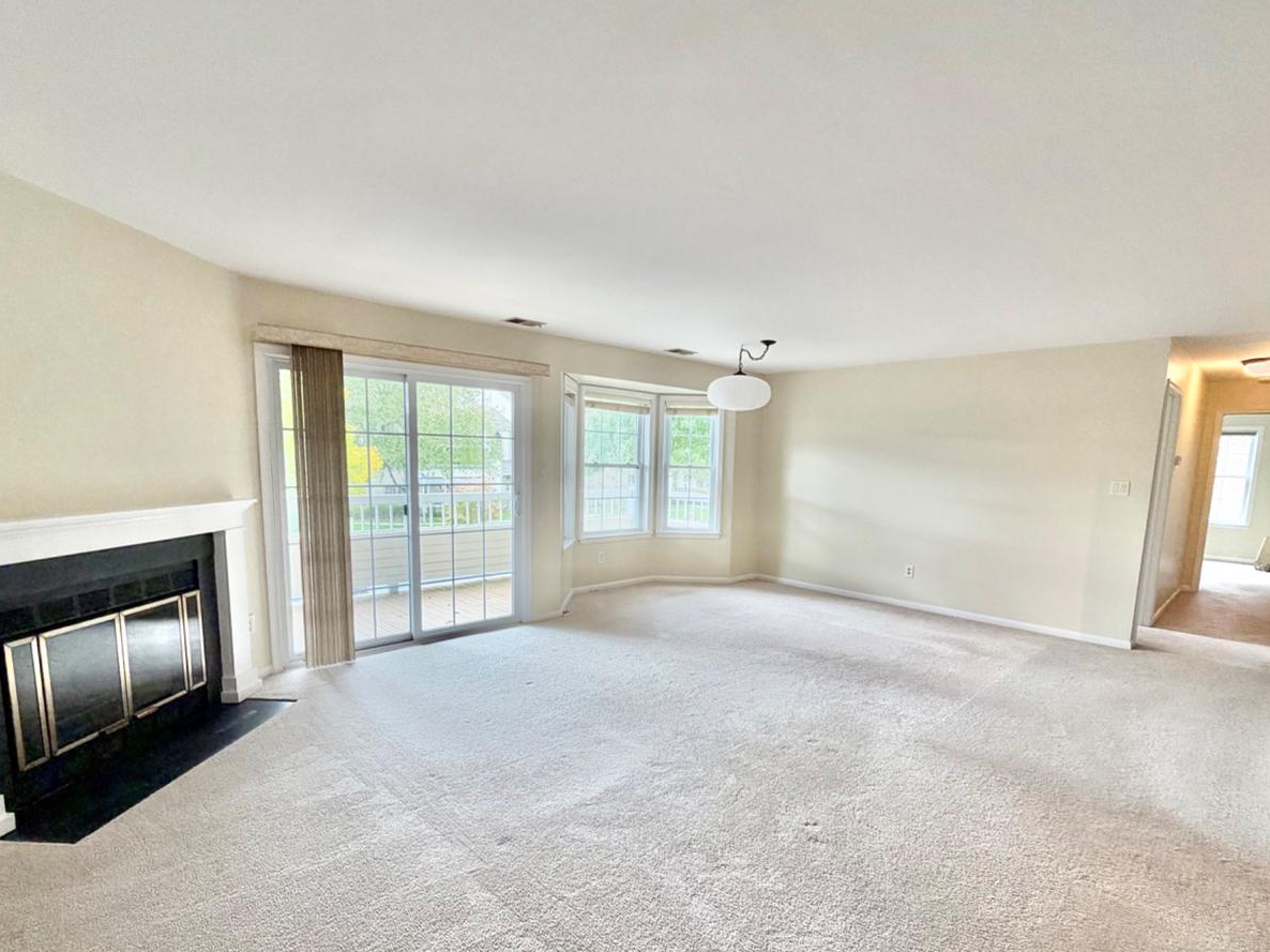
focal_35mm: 17
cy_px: 540
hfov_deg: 91.0
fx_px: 624
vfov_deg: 74.3
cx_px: 650
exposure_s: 1/121
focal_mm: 2.22
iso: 250
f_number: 2.2
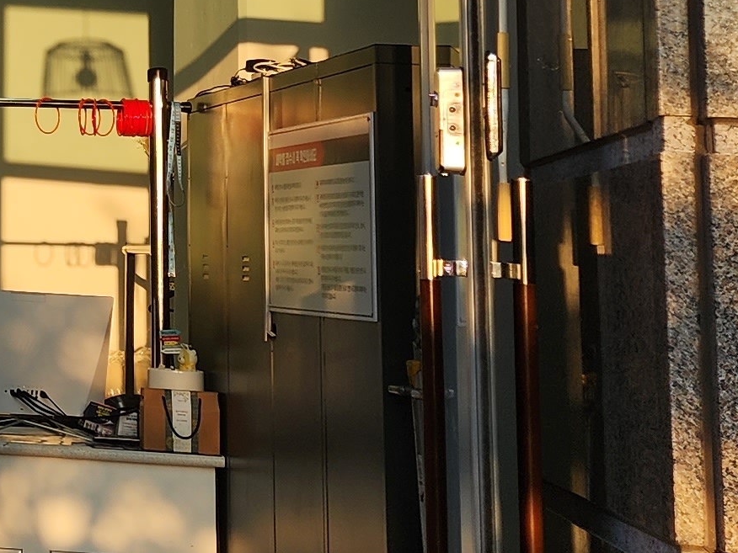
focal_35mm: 105
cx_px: -535
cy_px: -69
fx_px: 2239
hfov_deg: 16.2
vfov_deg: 13.8
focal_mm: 6.4
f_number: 1.8
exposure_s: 1/315
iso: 12
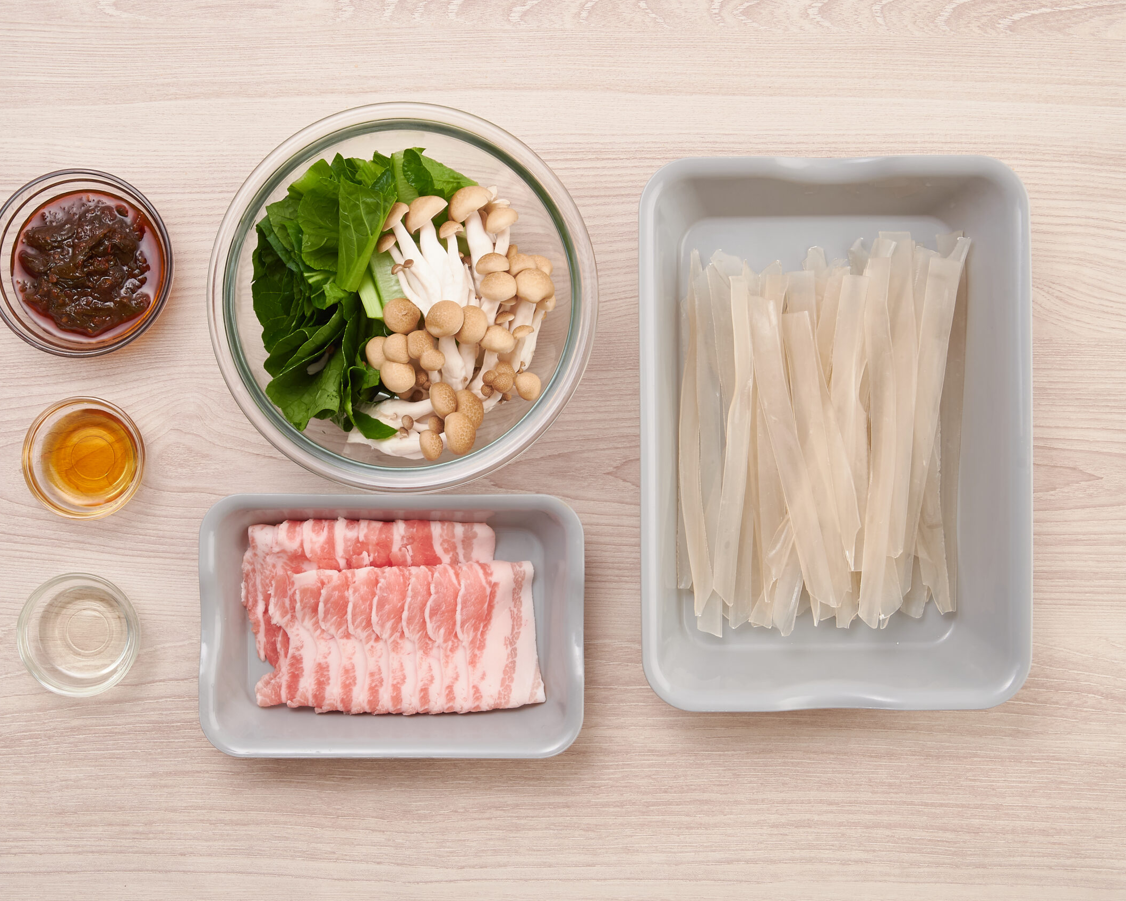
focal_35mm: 51
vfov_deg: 29.7
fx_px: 1700
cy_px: 452
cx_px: 494
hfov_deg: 36.6
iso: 200
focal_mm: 30
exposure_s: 1/60
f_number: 14
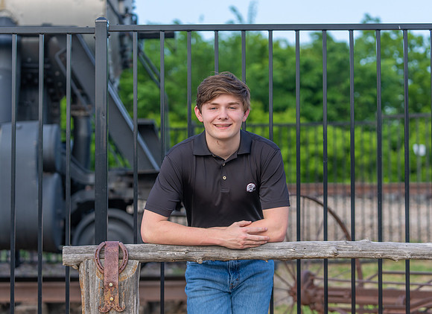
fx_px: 1029
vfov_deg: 17.4
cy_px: 157
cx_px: 235
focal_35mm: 83
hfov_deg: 23.7
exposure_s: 1/320
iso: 160
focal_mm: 74
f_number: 3.2
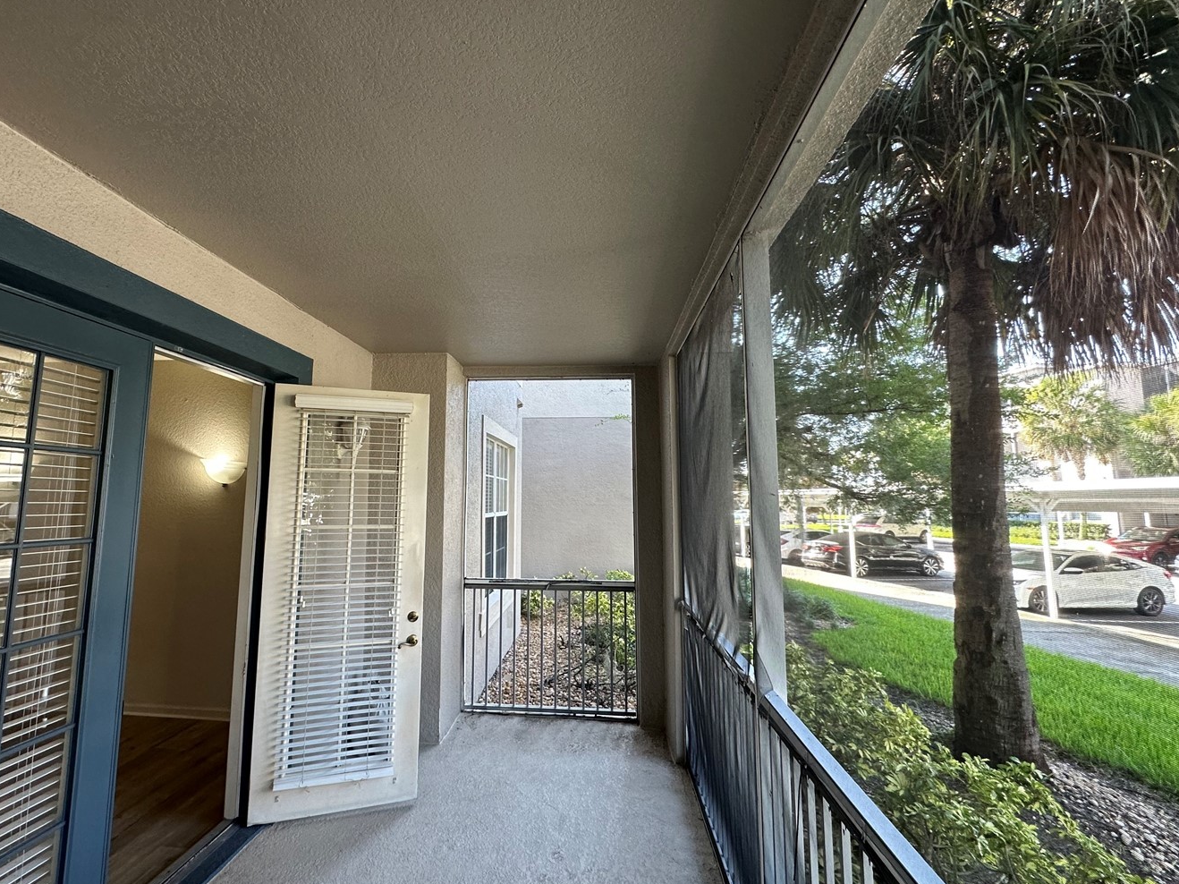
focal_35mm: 17
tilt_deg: +6.6
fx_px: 579
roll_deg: -0.5
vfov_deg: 74.7
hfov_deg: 90.8
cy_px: 430
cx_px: 539
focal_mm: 2.22
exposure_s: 1/120
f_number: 2.2
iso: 160
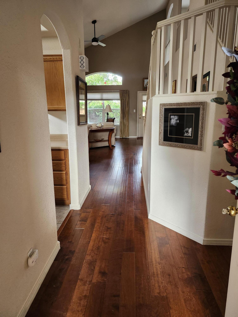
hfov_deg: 58.9
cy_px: 158
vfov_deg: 73.9
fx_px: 211
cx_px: 119
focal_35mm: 23
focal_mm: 5.54
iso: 320
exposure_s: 1/120
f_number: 1.8
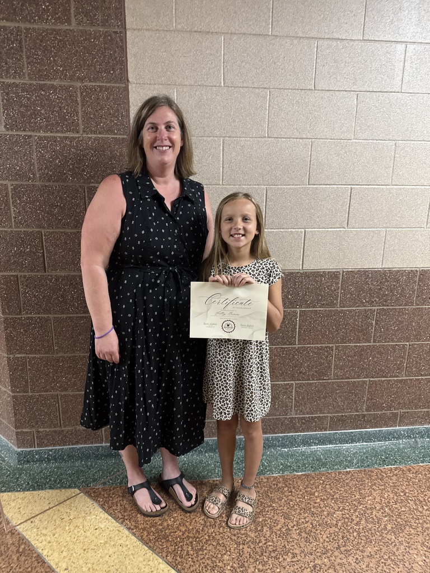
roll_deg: +0.1
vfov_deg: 71.6
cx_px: 215
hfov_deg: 56.8
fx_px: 398
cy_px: 286
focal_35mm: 24
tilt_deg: -14.0
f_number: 1.78
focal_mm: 6.76
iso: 500
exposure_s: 1/60
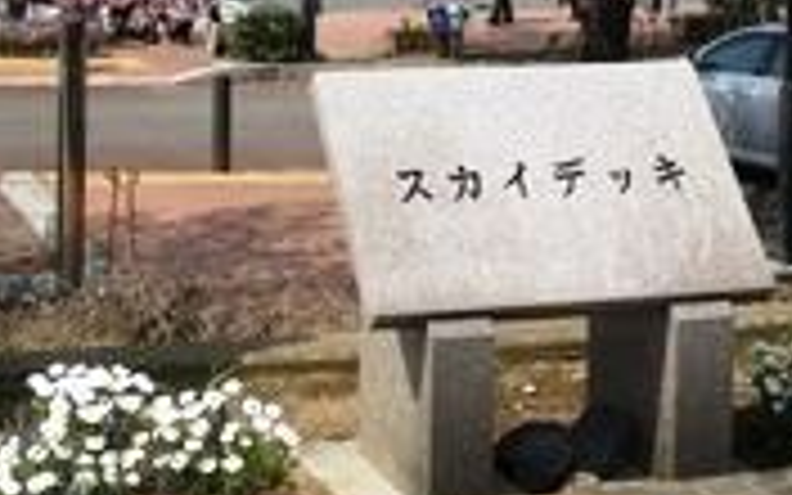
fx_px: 1921
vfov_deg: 14.1
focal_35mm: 89
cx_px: 572
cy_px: -130
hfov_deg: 23.1
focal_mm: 7.9
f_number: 8
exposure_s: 1/128
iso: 64
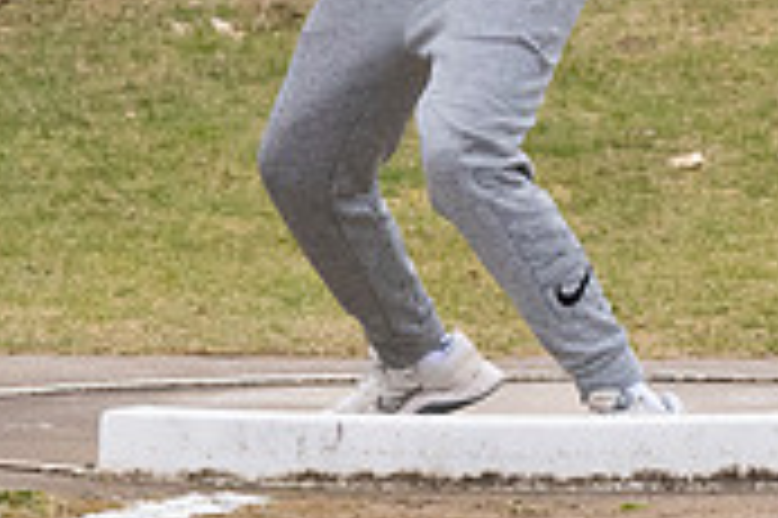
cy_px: -311
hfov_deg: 3.0
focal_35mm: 678
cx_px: 378
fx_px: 14638
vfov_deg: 2.0
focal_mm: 135
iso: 2000
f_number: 5
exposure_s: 1/1600
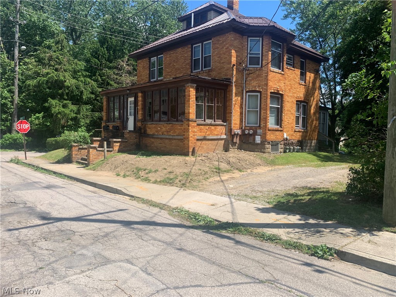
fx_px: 297
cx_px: 198
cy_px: 148
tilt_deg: -2.1
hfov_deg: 67.3
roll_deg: -1.6
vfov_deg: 53.1
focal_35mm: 26
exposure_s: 1/1610
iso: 25
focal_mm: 4.25
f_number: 1.8
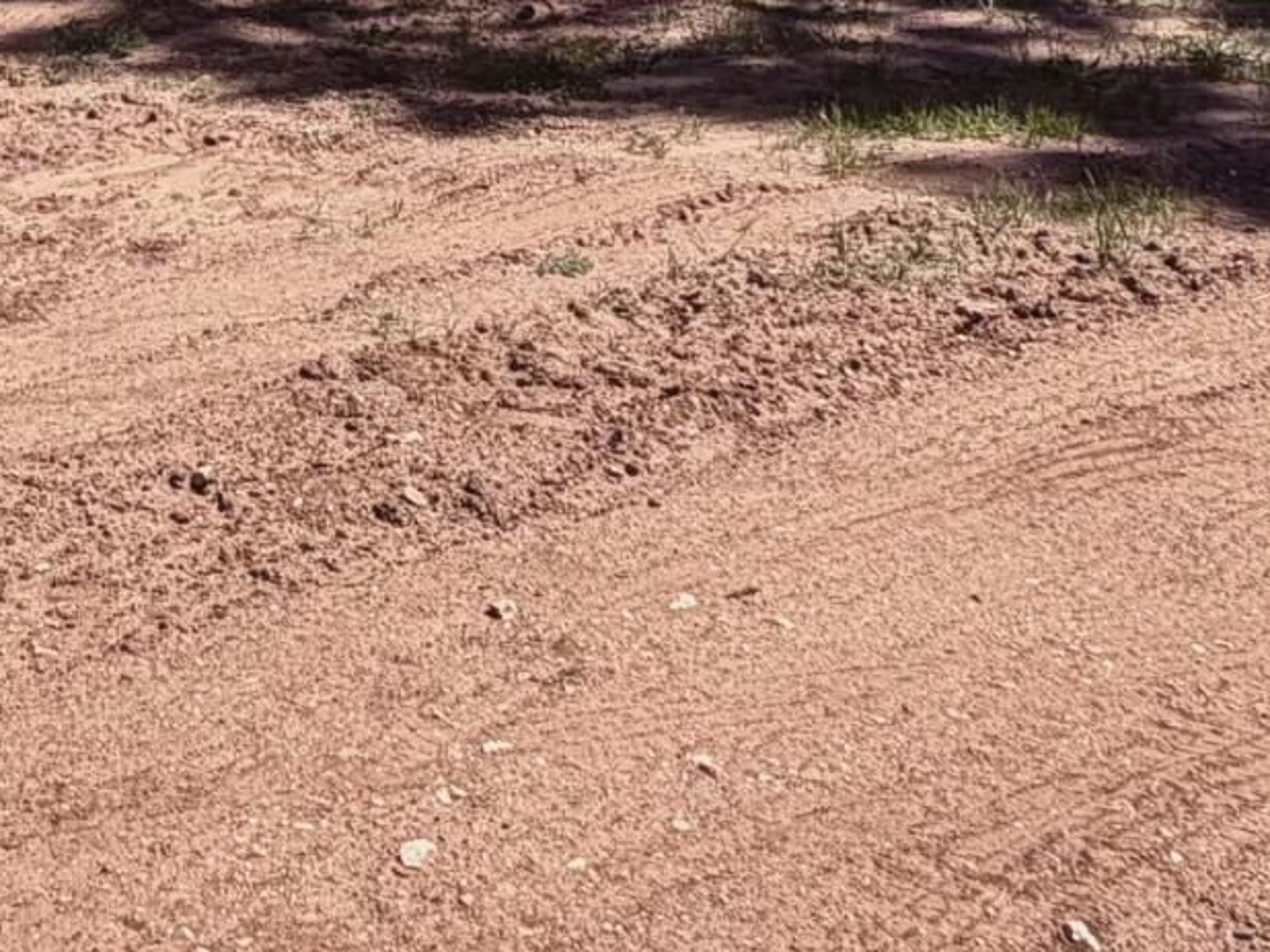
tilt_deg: +1.0
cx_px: -35
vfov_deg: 18.5
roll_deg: +4.1
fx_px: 2494
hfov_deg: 26.8
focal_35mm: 68
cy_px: -582
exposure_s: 1/770
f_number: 2.2
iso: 32
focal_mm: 2.22
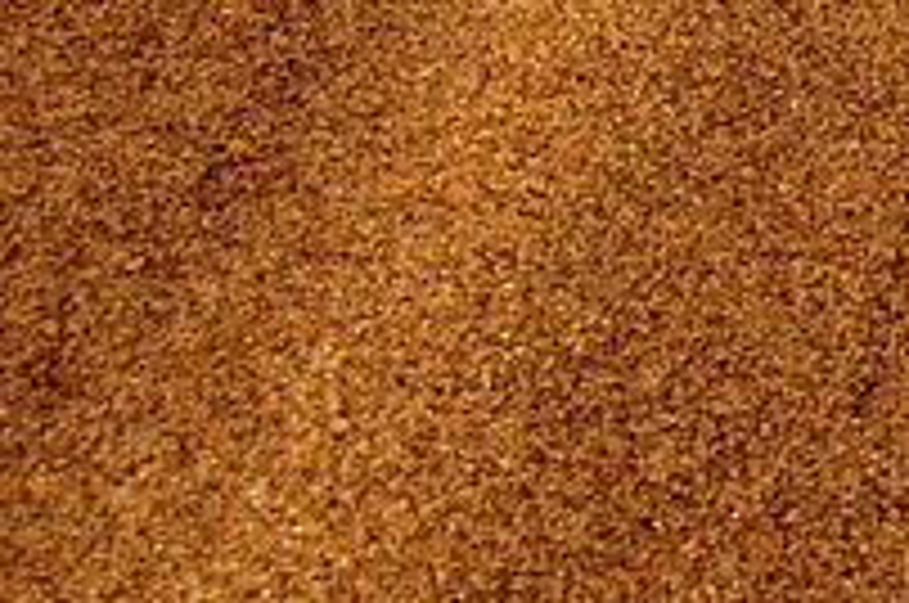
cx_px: 2223
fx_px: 3302
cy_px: -806
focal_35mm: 131
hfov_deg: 12.3
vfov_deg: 9.4
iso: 100
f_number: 10
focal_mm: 11
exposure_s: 1/200
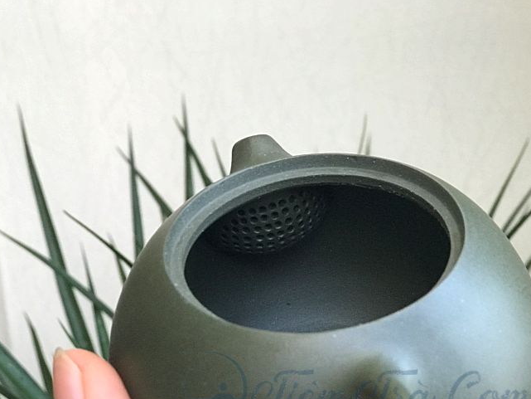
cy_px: 276
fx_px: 1227
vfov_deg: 18.4
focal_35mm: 80
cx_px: 352
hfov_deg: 24.3
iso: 125
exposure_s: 1/50
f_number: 2.8
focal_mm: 6.6
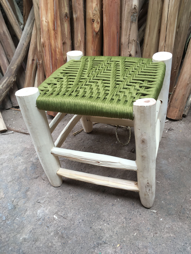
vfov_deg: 61.7
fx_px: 213
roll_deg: +3.7
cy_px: 127
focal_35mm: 29
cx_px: 96
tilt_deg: -36.9
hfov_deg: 48.2
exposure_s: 1/100
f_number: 2.2
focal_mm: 4.15
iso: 40
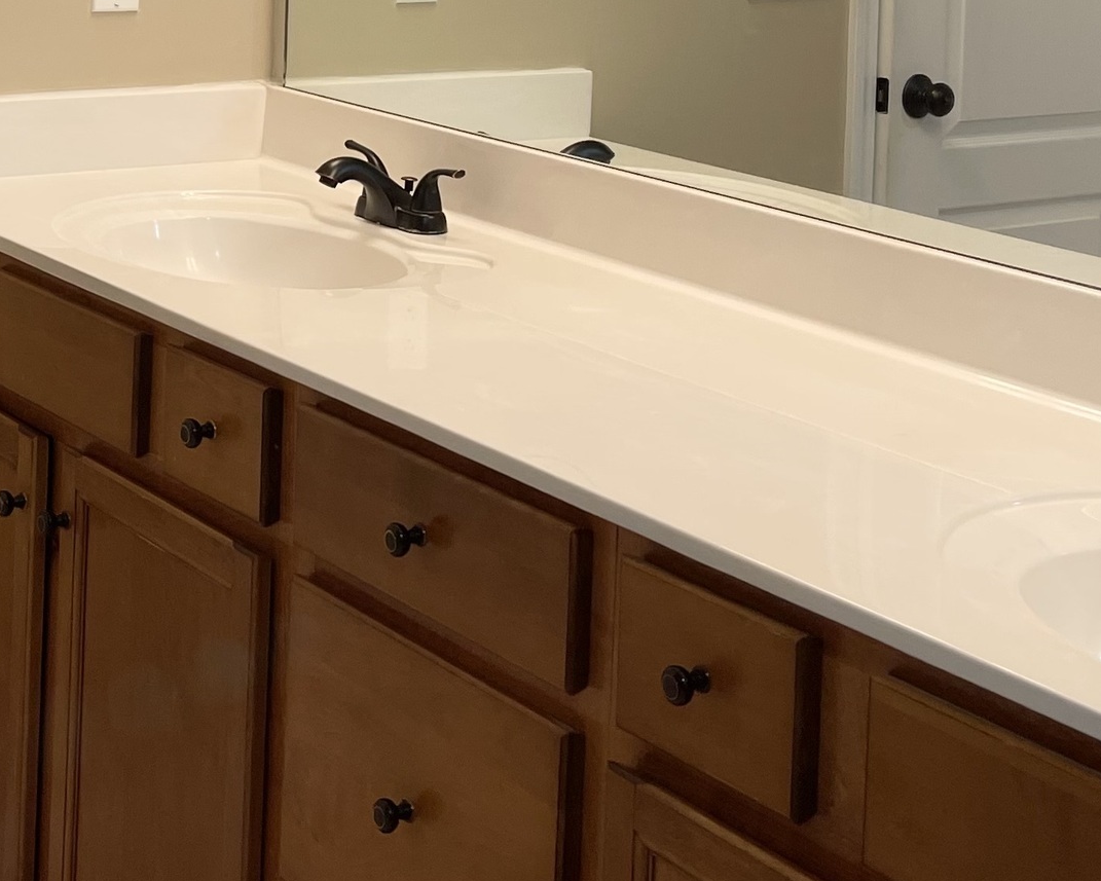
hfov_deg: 26.9
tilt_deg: -3.5
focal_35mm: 70
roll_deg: -2.4
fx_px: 2281
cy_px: -133
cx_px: 309
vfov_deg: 20.6
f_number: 1.6
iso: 64
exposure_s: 1/60
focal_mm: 5.1
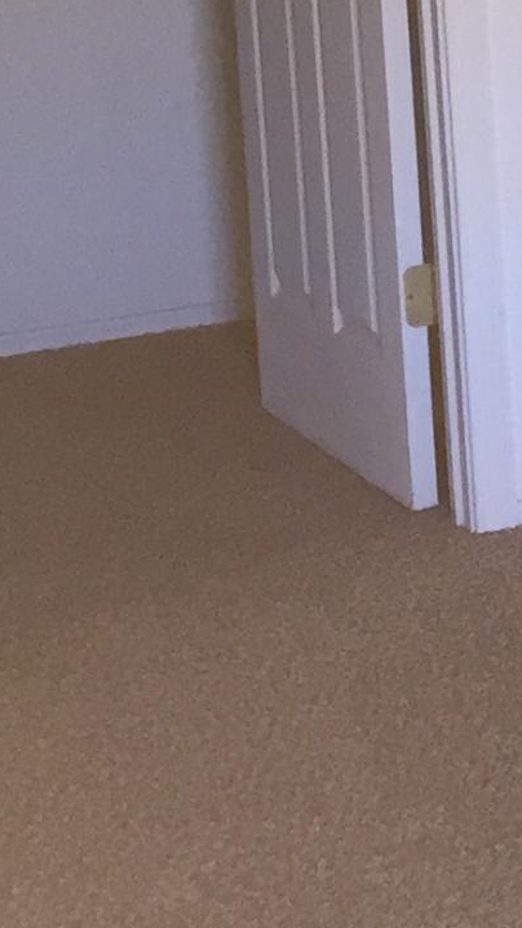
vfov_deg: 15.6
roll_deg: +1.9
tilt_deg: -5.3
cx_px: 1611
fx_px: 3247
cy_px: -204
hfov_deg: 7.8
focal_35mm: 132
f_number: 2.2
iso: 100
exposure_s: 1/30
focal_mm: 4.15
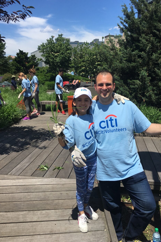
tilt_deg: -9.2
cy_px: 121
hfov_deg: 42.3
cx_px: 84
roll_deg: +0.5
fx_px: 208
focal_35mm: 31
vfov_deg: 60.3
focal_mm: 4.15
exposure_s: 1/1832
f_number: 2.2
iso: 25
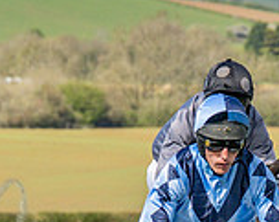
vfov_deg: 1.9
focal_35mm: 795
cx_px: 244
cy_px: 307
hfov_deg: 2.4
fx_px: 6552
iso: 200
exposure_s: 1/1600
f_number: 4
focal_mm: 86
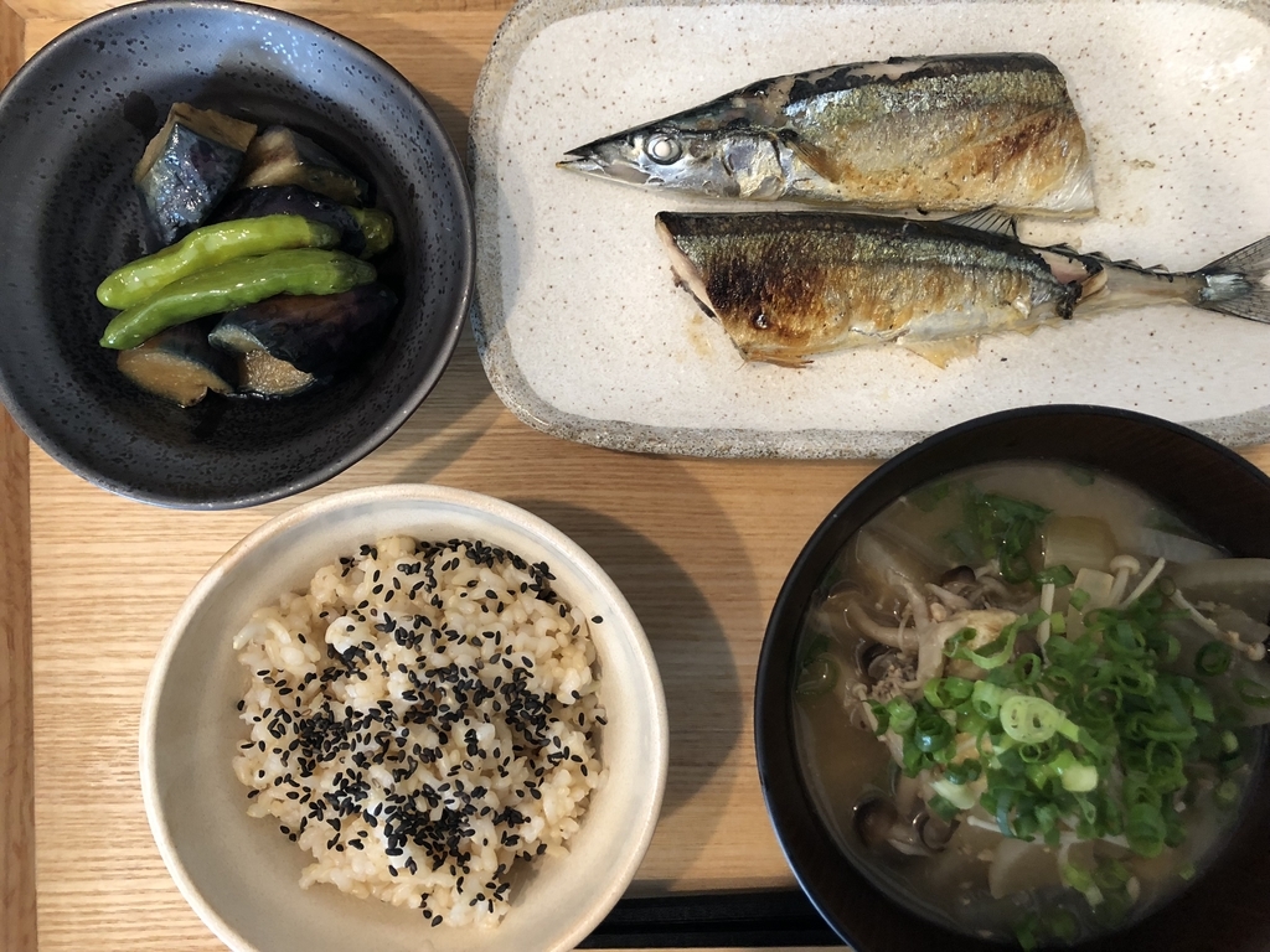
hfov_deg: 63.4
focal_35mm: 28
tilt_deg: -89.1
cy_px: 476
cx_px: 635
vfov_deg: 49.7
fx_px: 1027
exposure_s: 1/15
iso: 64
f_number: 1.8
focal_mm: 4
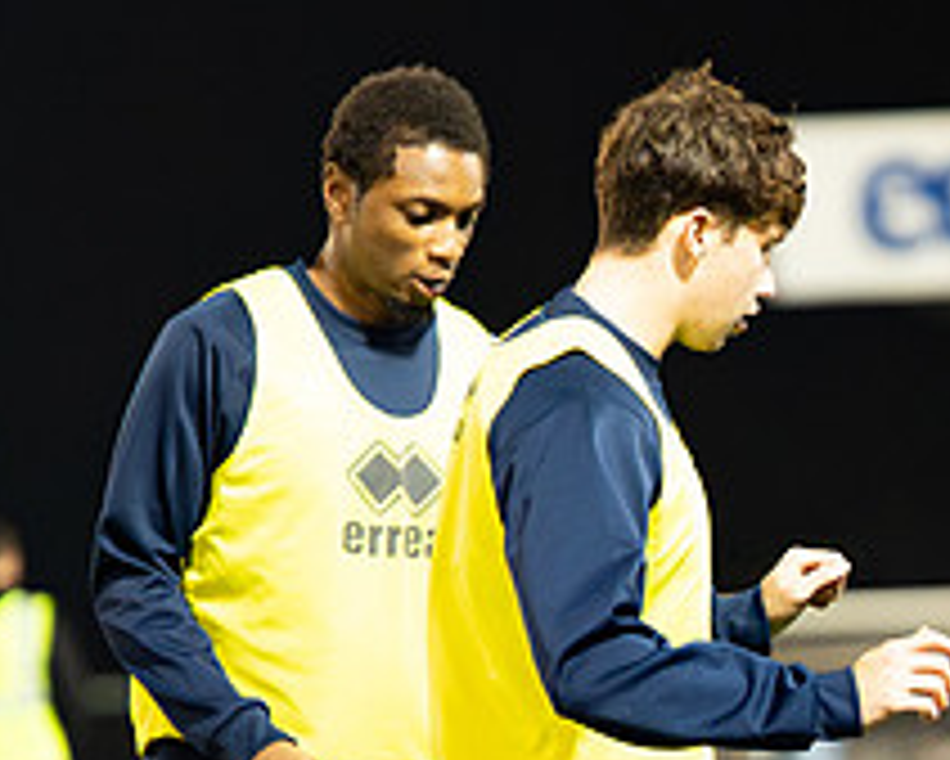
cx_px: 1211
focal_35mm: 448
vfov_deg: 3.5
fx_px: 12602
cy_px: 963
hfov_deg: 4.3
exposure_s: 1/1600
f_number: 1.4
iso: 3600
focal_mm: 85
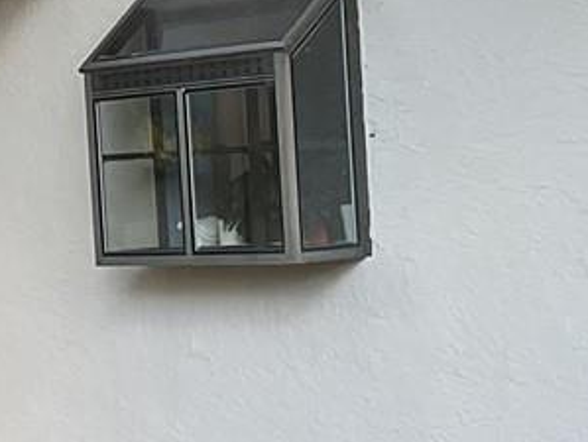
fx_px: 2636
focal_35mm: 155
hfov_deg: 12.1
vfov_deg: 9.6
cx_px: -293
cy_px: 222
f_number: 1.8
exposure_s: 1/120
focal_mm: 3
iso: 32
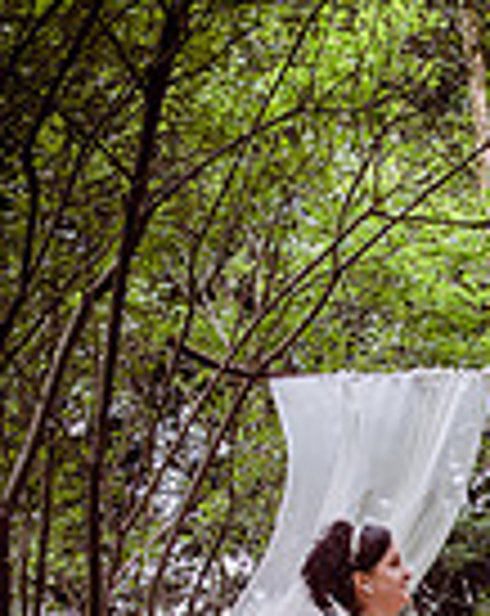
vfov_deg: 18.0
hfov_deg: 15.0
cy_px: 818
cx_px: 571
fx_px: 1801
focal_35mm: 99
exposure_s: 1/160
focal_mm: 32
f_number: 5
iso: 400
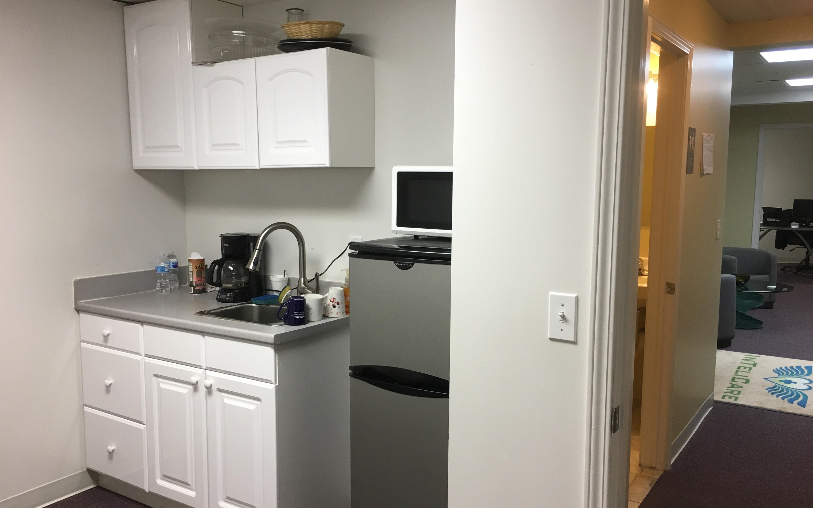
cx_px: 407
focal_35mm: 31
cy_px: 259
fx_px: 687
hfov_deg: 61.2
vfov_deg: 40.6
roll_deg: +0.1
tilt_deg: -6.8
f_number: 2.2
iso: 40
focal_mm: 4.15
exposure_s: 1/30
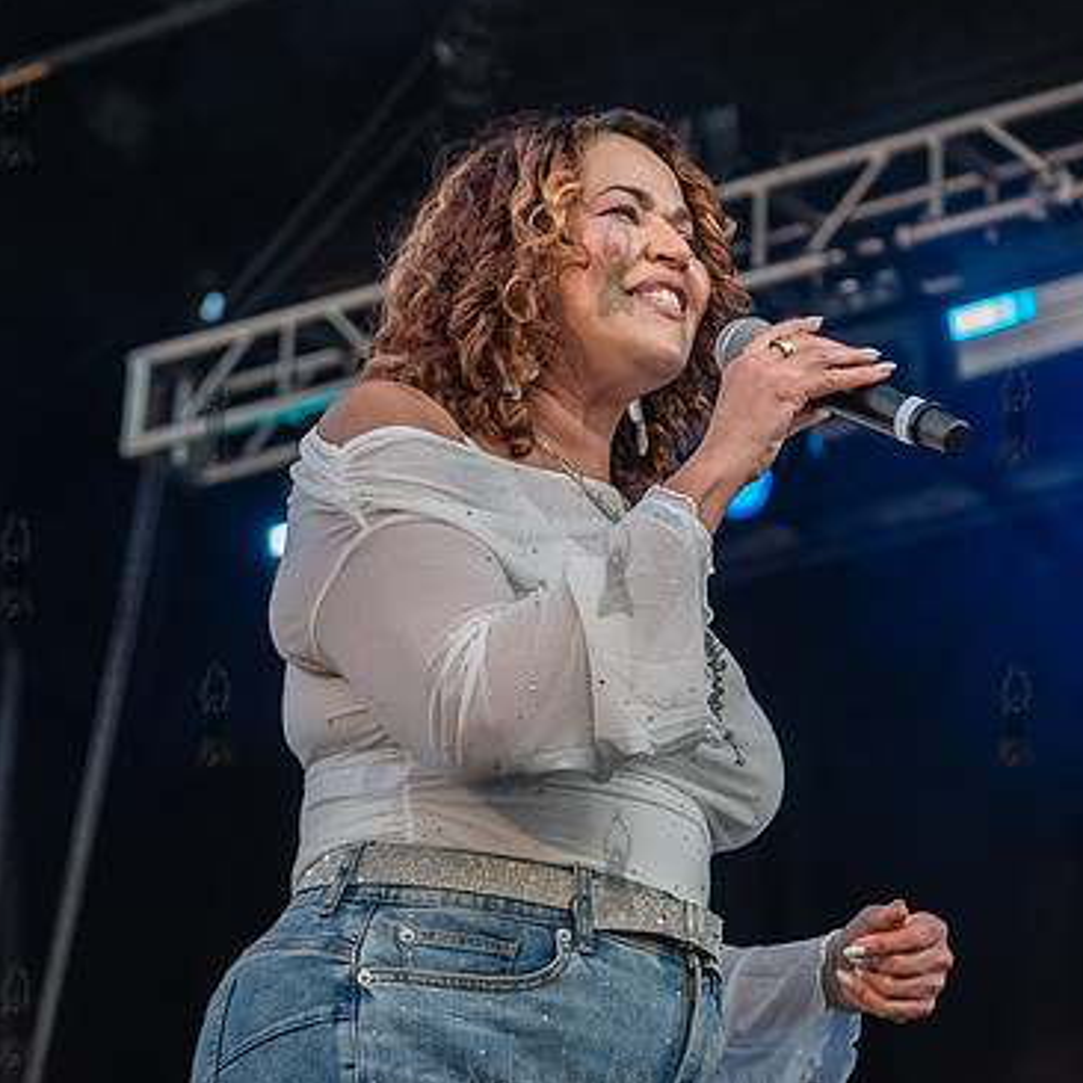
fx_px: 3858
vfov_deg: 16.0
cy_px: 542
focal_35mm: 109
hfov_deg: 16.0
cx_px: 653
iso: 1000
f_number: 4
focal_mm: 70
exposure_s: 1/2000
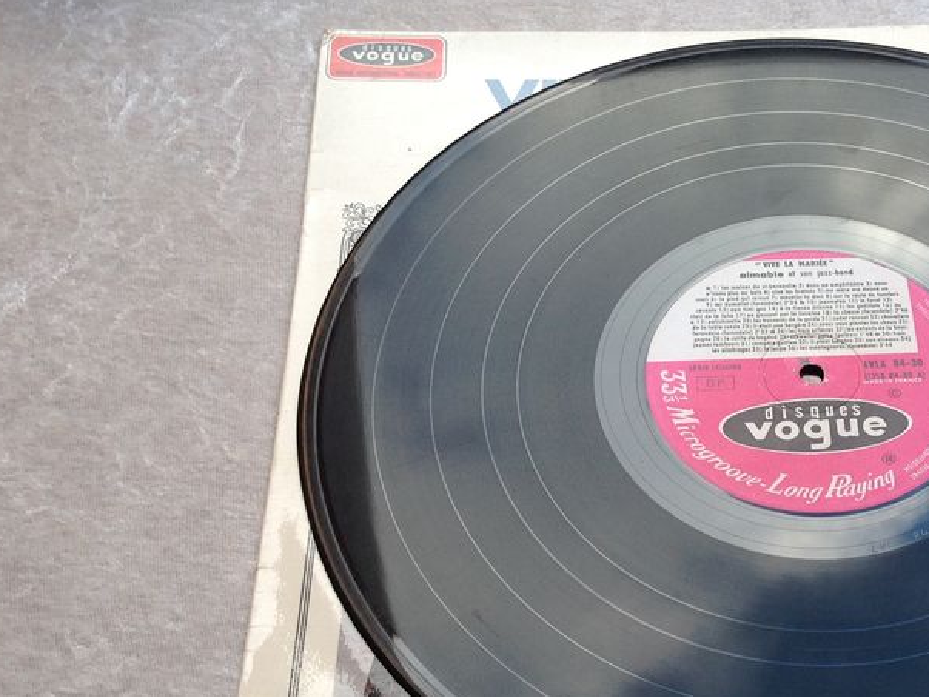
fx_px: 1556
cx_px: 749
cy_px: 493
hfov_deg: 32.3
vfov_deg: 25.0
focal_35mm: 58
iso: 64
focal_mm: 4.28
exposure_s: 1/120
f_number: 2.4
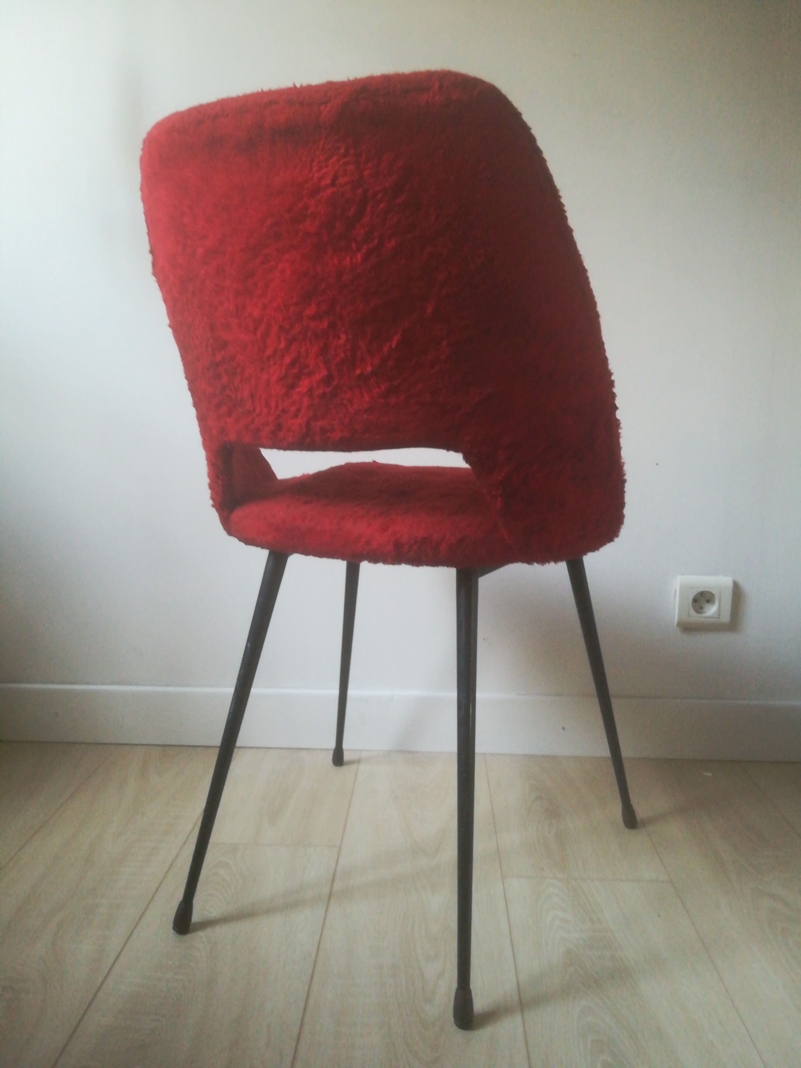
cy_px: 534
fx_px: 802
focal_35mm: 26
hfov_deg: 53.1
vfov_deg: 67.3
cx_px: 400
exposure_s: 1/33.3
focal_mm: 3.83
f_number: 2.2
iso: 320
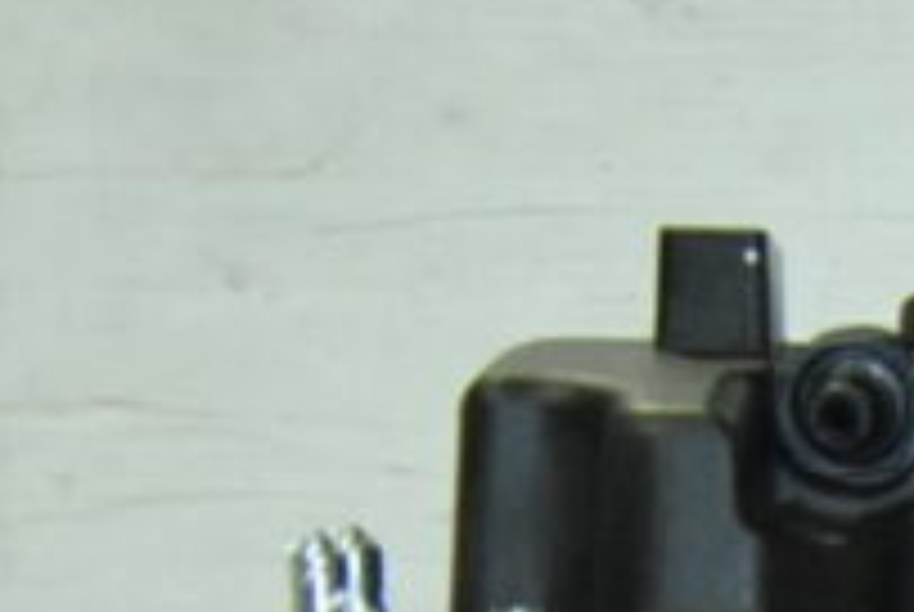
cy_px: 1874
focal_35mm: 237
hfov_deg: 8.3
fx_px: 6026
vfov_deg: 5.4
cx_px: 1711
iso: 800
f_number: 6.3
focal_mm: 20
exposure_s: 1/200
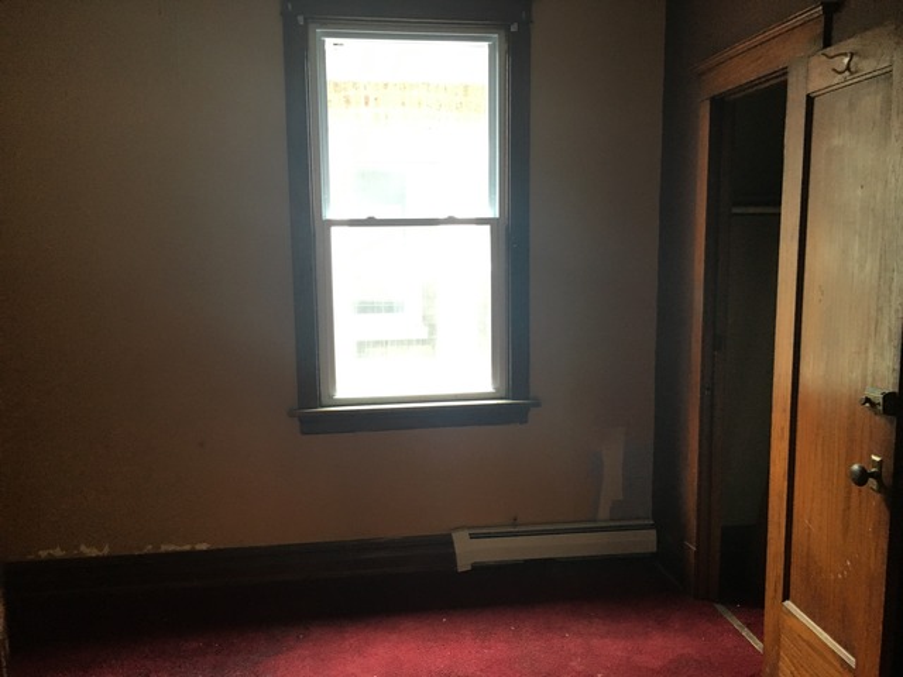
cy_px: 338
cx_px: 452
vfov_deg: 48.2
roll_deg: +1.0
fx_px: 756
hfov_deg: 61.7
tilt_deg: -7.5
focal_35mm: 29
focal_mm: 4.15
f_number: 2.2
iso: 200
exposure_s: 1/24
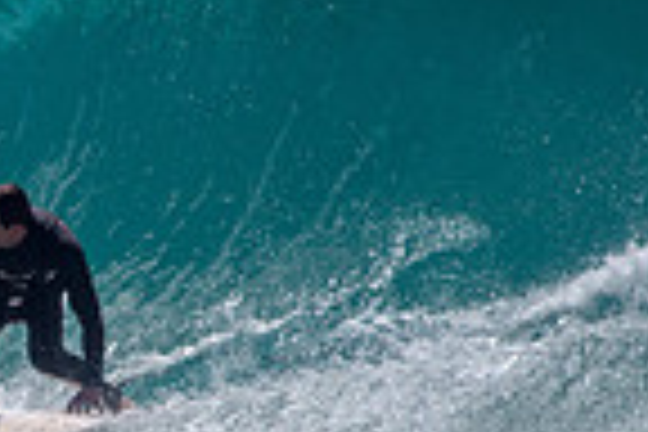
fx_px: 44313
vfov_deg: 0.6
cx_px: -192
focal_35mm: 2462
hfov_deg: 0.8
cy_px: 364
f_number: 5.6
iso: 64
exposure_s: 1/2000
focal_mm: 500
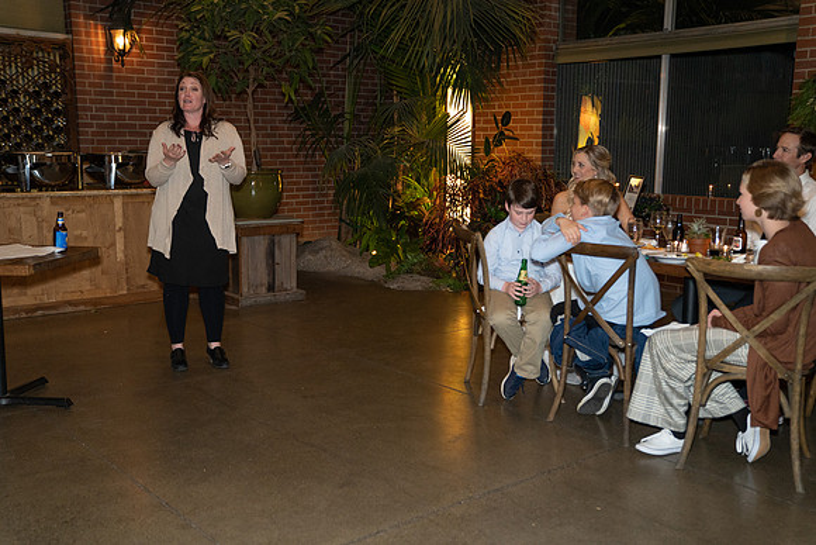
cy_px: 272
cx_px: 408
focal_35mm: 38
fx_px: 861
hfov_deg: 50.7
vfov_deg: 35.1
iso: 2000
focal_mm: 38
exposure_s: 1/125
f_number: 2.8
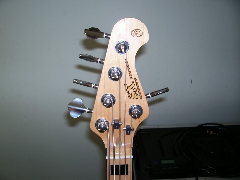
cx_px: 120
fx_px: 236
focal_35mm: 34
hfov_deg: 54.0
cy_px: 90
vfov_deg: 41.8
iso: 80
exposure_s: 1/64
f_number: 2.7
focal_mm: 5.6
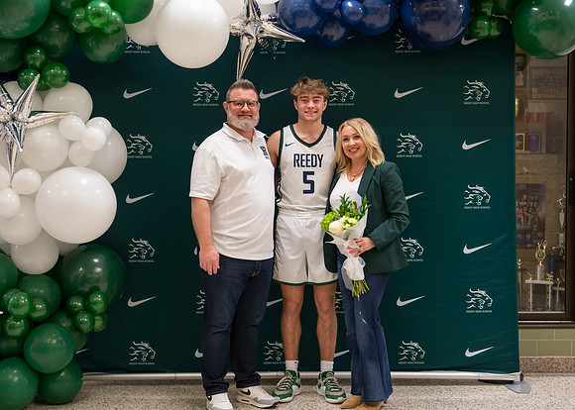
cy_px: 205
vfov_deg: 27.0
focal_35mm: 52
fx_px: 855
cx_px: 288
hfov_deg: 37.2
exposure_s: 1/320
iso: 640
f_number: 1.2
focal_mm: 50
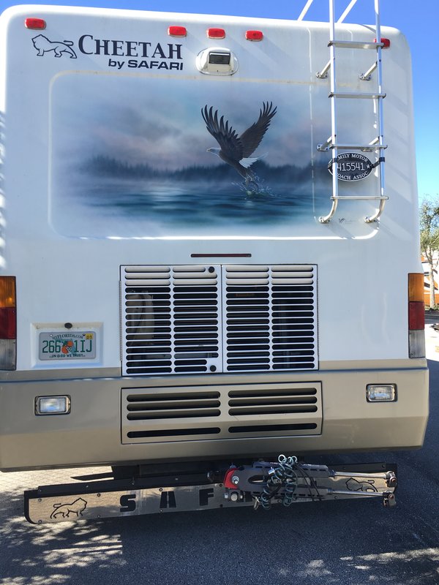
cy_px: 292
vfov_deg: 61.7
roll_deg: +2.9
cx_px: 220
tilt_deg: +0.4
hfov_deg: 48.2
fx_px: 490
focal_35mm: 29
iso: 25
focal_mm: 4.15
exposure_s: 1/418
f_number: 2.2
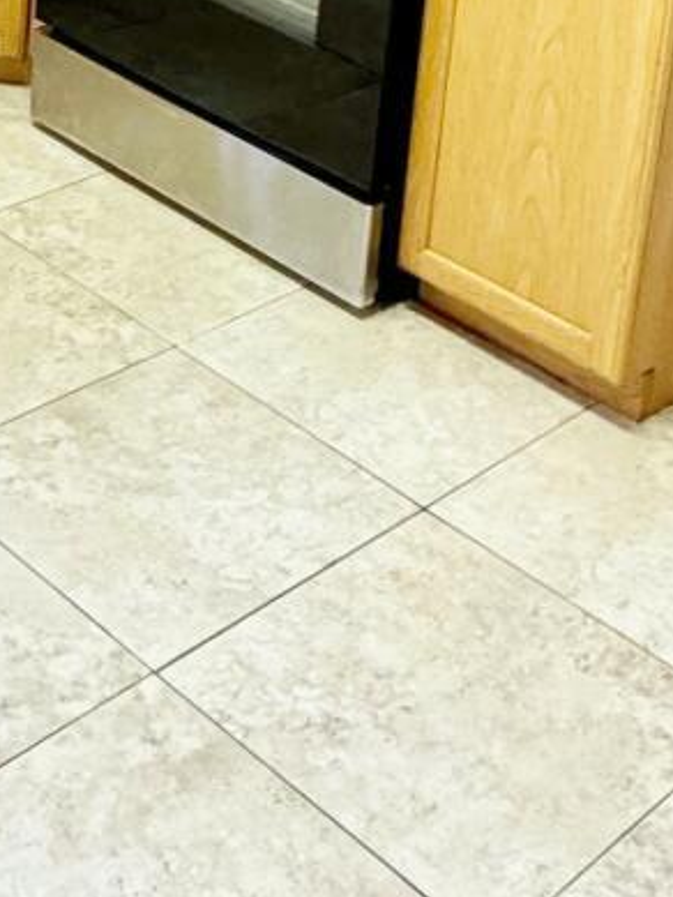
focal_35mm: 72
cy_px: -113
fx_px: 1865
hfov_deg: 20.3
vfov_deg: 25.0
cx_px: 152
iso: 400
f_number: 2.2
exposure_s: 1/60
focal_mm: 2.22
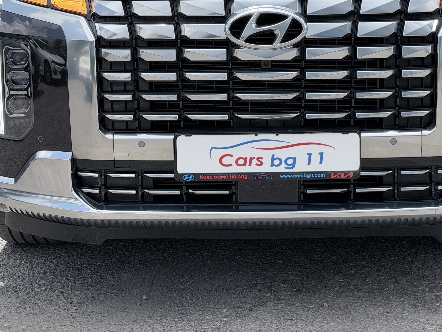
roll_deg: +0.8
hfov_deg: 25.6
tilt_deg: -4.4
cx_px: 262
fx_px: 970
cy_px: 70
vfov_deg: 19.2
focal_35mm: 76
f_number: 1.78
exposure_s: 1/4329
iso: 80
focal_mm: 6.76
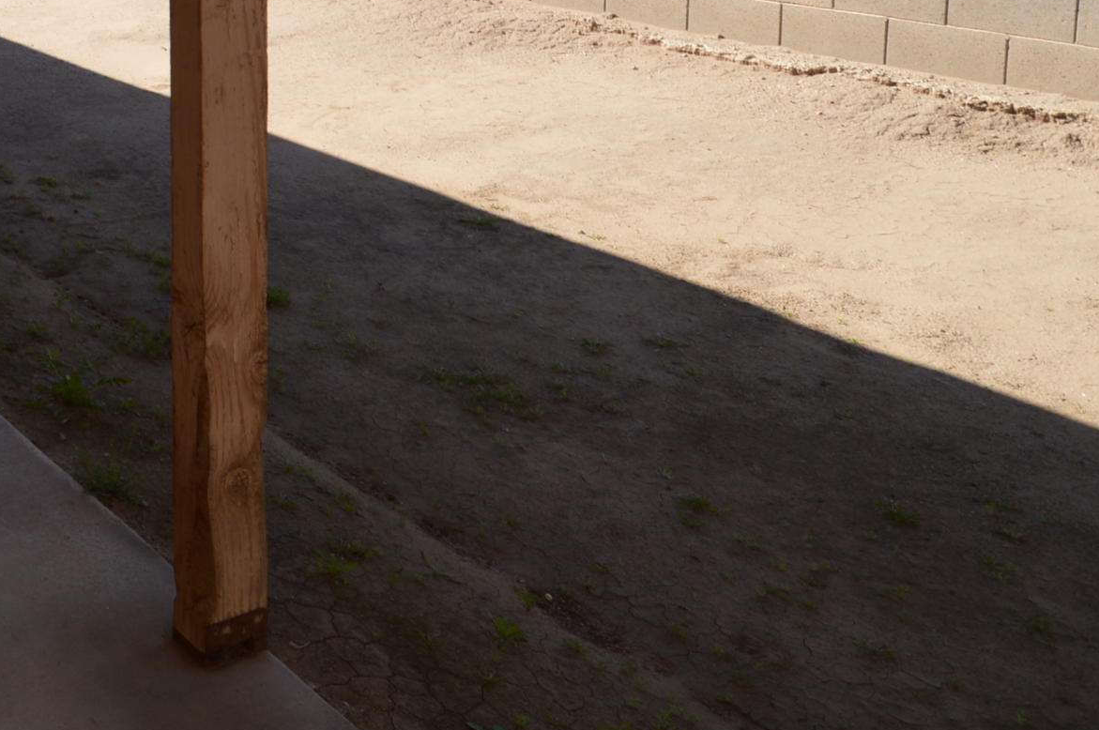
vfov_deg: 28.3
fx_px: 1289
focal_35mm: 42
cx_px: -128
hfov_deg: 37.9
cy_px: -99
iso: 100
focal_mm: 11
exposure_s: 1/200
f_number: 7.1
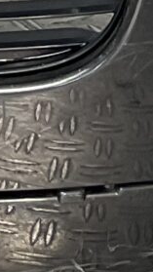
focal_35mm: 290
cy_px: -289
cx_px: -433
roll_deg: +2.6
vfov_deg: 7.1
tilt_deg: -17.0
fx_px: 2091
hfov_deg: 4.0
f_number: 1.8
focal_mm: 3
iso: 16
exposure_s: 1/226
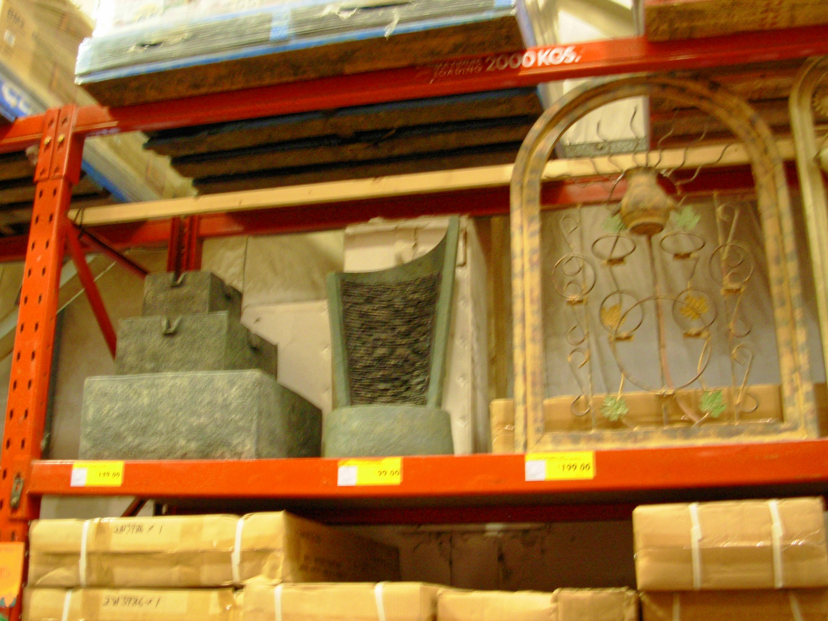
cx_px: 414
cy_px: 310
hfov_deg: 49.0
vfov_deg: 37.7
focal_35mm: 38
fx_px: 909
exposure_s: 1/4
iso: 79
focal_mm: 6.3
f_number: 2.9
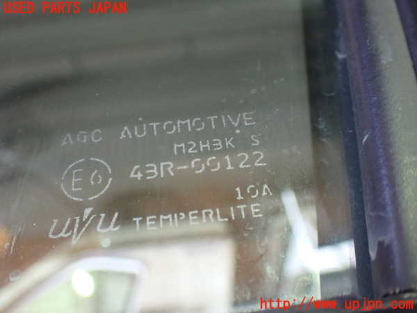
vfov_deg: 37.7
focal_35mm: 38
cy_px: 156
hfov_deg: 49.0
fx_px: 458
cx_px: 208
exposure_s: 1/40
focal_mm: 6.83
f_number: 2.7
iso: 1000
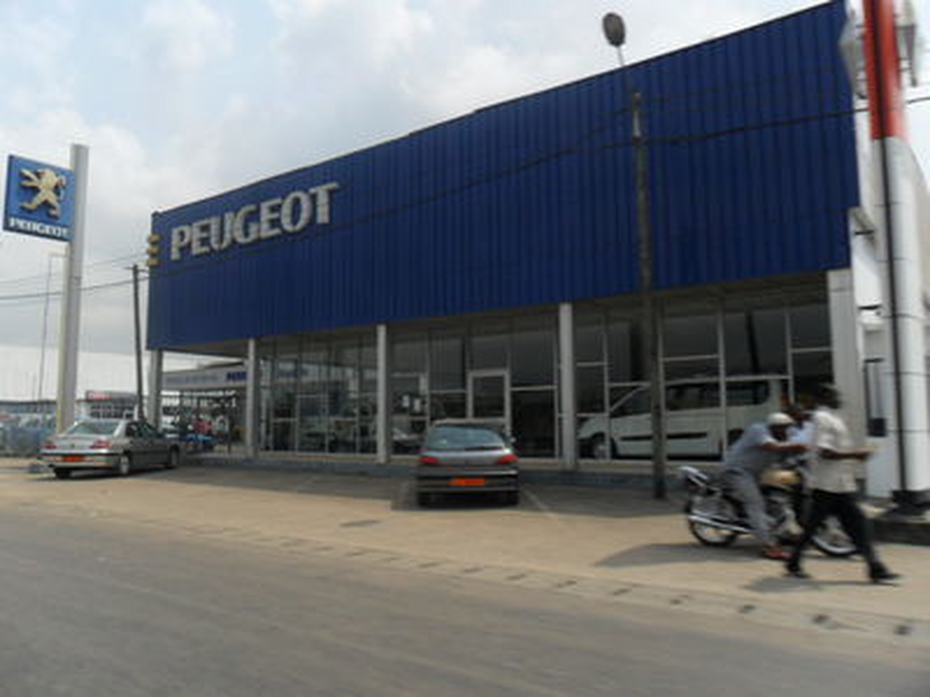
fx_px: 725
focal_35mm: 27
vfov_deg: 51.4
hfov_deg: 65.3
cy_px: 348
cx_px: 465
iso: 100
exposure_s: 1/180
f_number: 8.9
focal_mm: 4.9
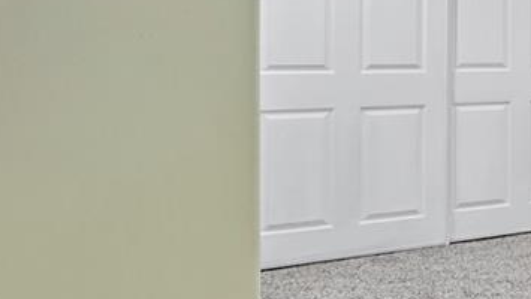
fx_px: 930
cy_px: 37
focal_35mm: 66
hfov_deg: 18.5
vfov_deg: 18.0
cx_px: 1090
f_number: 10
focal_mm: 14
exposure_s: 1/6
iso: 400
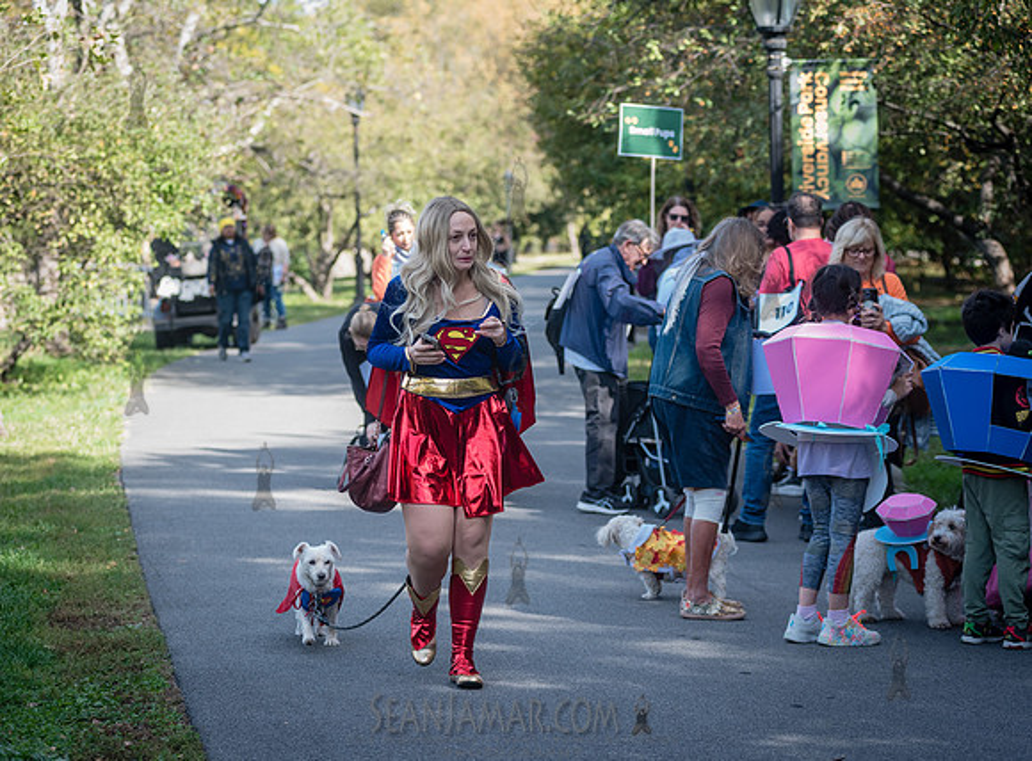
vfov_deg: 13.1
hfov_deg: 17.7
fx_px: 3305
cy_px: 397
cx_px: 437
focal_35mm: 112
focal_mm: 100
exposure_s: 1/1250
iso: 1000
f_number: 4
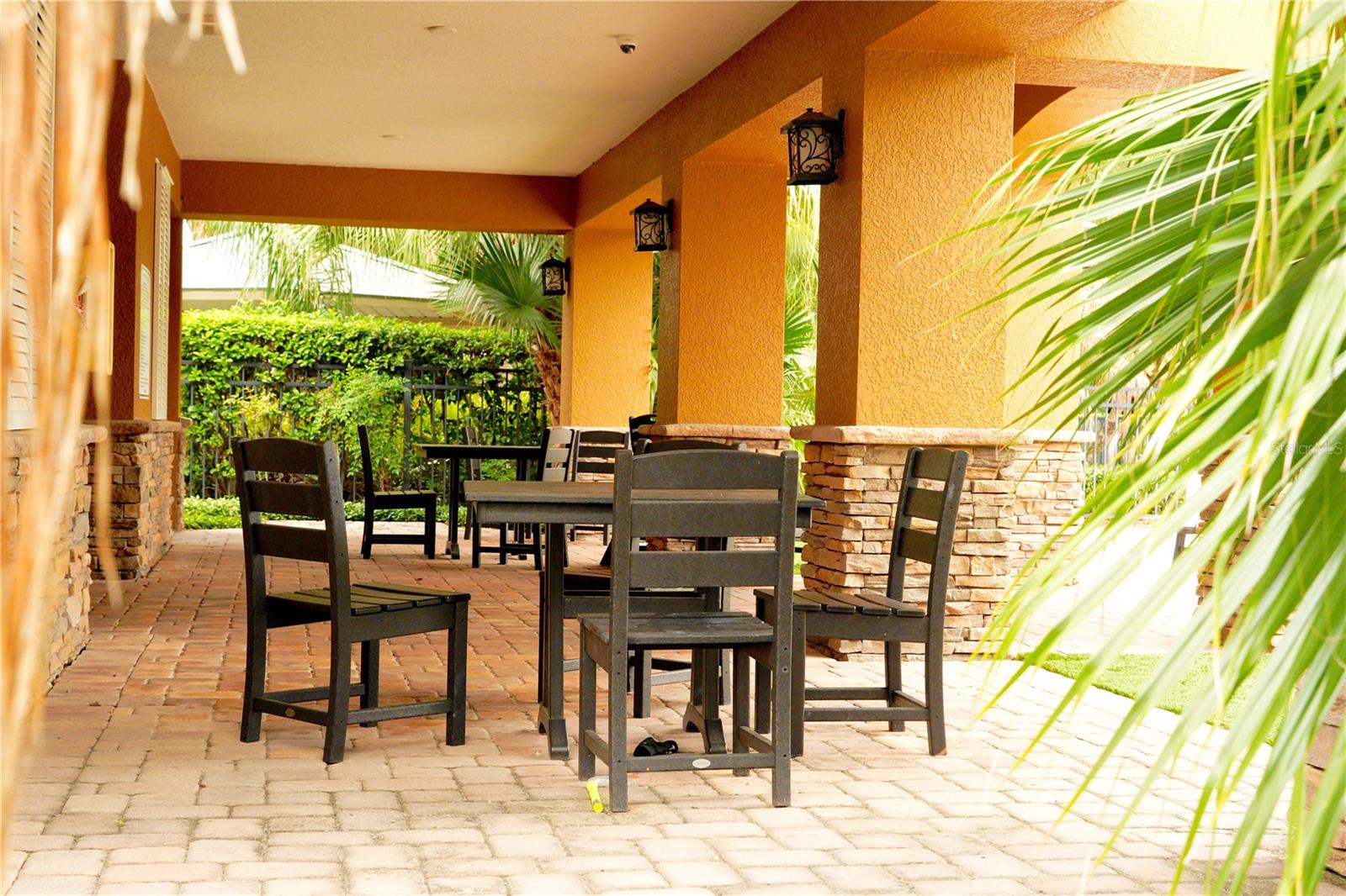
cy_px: 448
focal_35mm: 51
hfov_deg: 38.9
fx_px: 1906
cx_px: 673
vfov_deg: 26.5
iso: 4000
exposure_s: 1/80
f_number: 8
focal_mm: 51
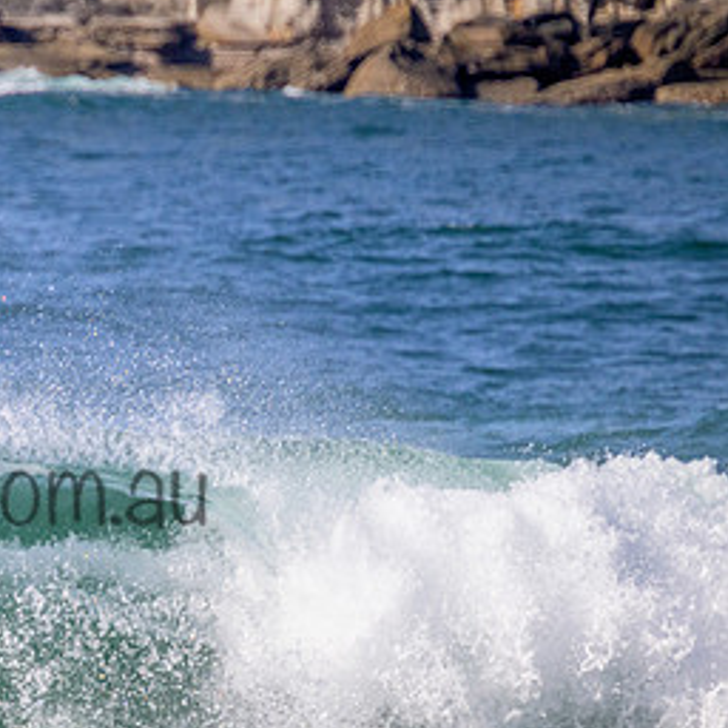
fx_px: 36618
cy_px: 459
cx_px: -94
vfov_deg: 1.1
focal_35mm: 1539
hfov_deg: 1.1
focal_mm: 800
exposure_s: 1/2000
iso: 1600
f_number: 11
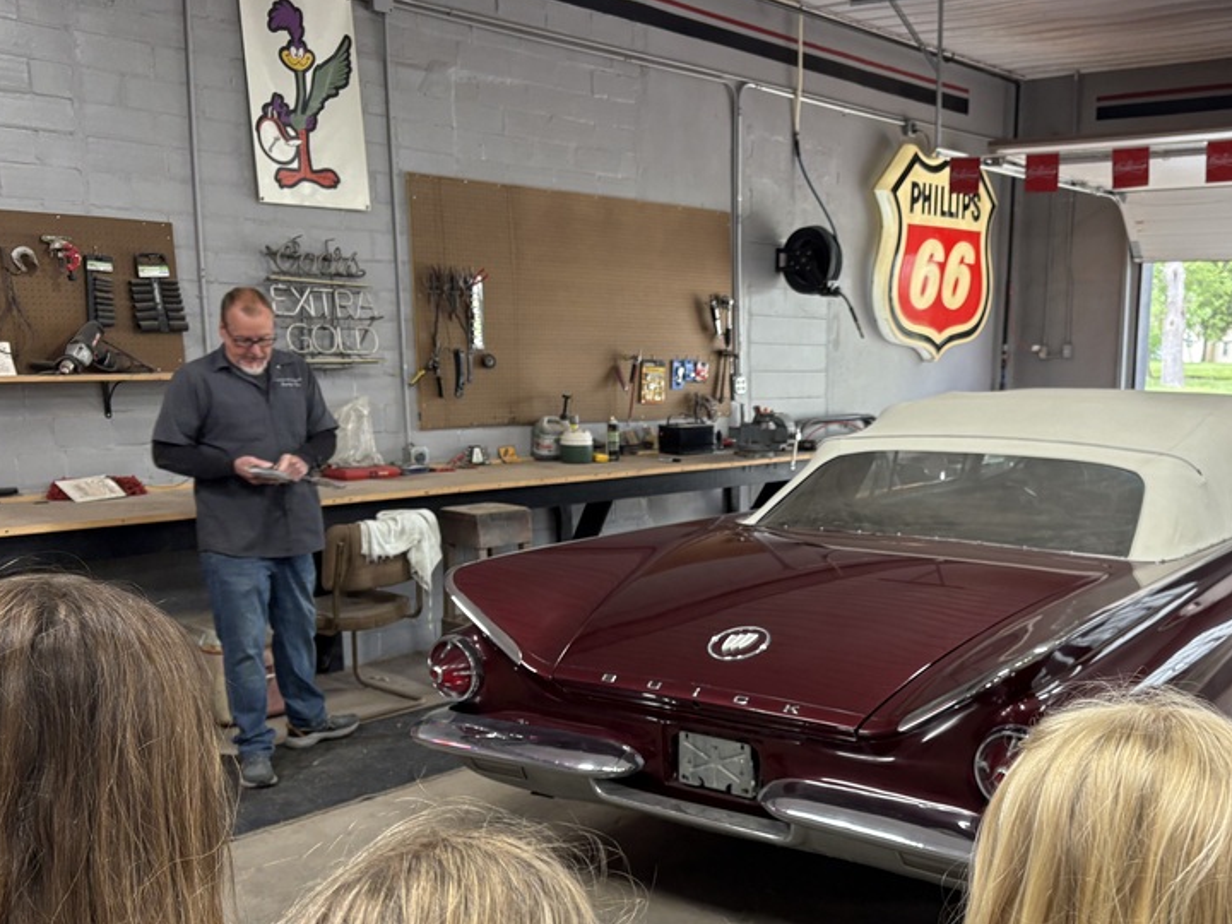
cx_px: 826
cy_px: 637
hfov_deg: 49.2
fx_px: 1317
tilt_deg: -14.0
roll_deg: -0.3
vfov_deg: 38.1
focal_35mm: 37
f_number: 1.6
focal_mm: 5.96
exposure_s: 1/60
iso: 100
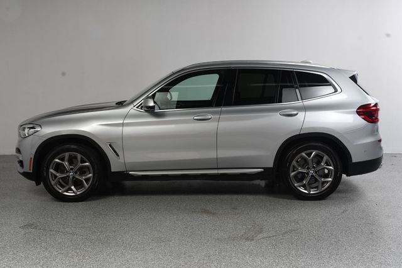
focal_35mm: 45
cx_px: 201
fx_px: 502
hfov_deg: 43.6
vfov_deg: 29.8
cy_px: 134
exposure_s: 1/160
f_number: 11
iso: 100
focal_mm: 30
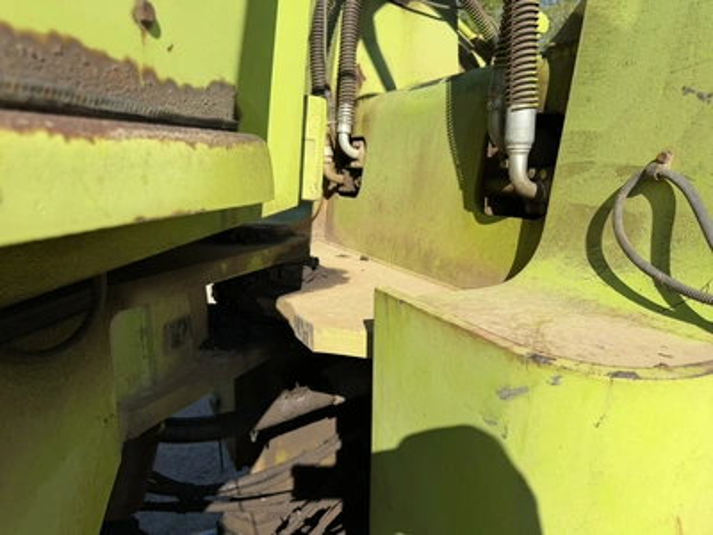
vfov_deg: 56.8
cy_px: 268
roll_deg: +1.1
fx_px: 494
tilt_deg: -6.4
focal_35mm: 24
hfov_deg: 71.6
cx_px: 356
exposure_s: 1/3759
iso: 80
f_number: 1.78
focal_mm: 6.76
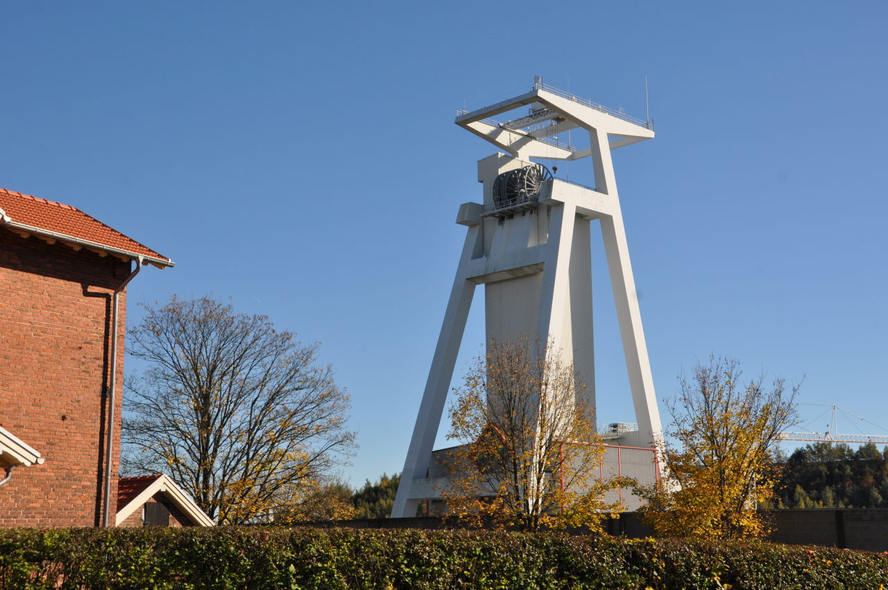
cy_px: 295
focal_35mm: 48
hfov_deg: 41.2
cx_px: 444
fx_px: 1182
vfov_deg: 28.0
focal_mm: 32
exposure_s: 1/400
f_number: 10
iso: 200
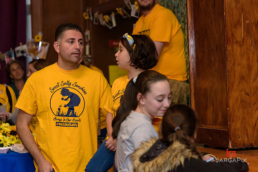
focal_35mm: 120
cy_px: 86
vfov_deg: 11.4
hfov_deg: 17.1
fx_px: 860
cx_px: 129
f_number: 4
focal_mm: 120
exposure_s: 1/125
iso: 2000
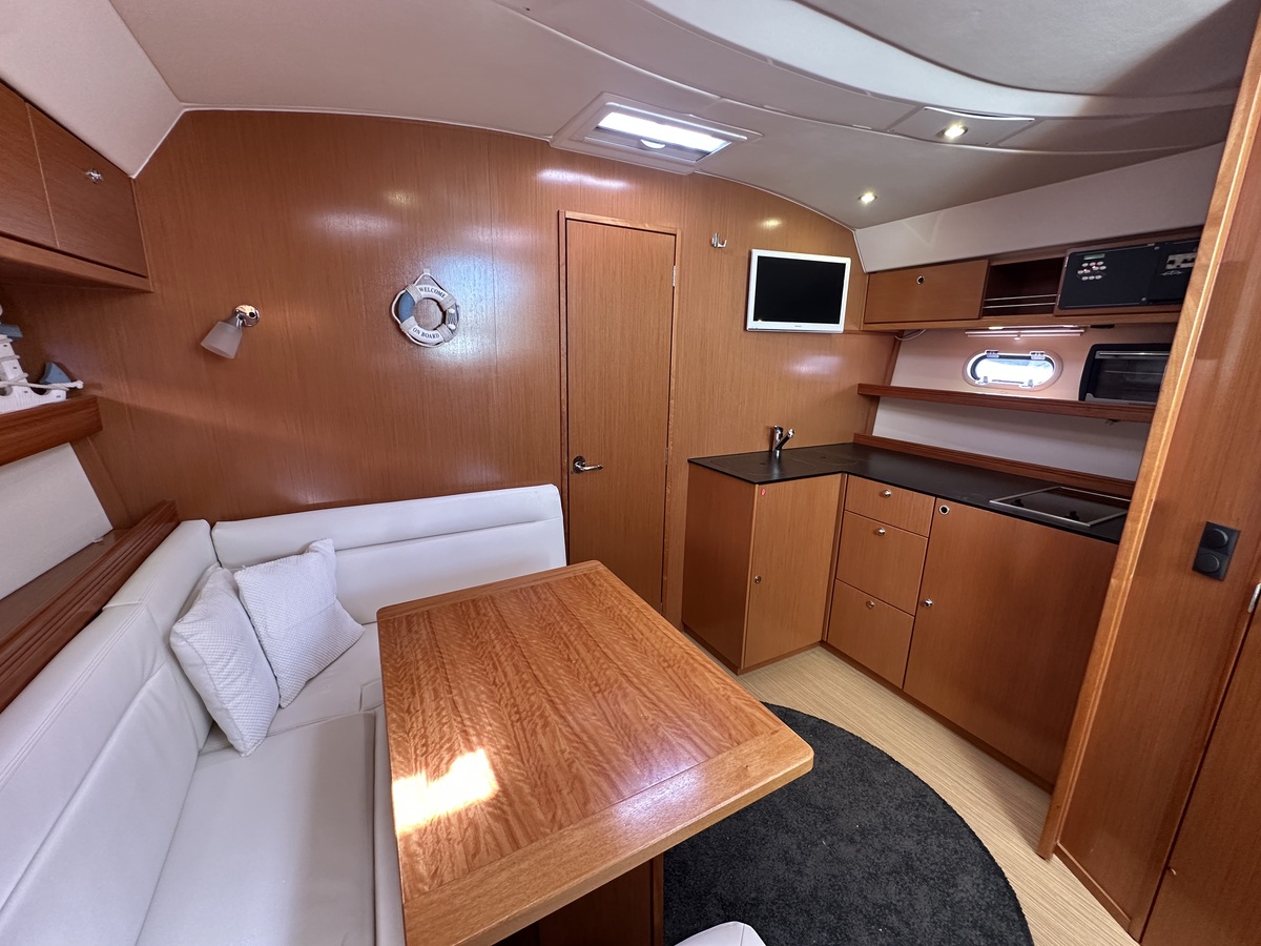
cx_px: 630
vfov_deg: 85.7
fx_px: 510
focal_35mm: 14
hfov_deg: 102.1
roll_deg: -0.2
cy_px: 473
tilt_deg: -12.8
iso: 320
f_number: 2.2
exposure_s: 1/64
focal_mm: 2.22
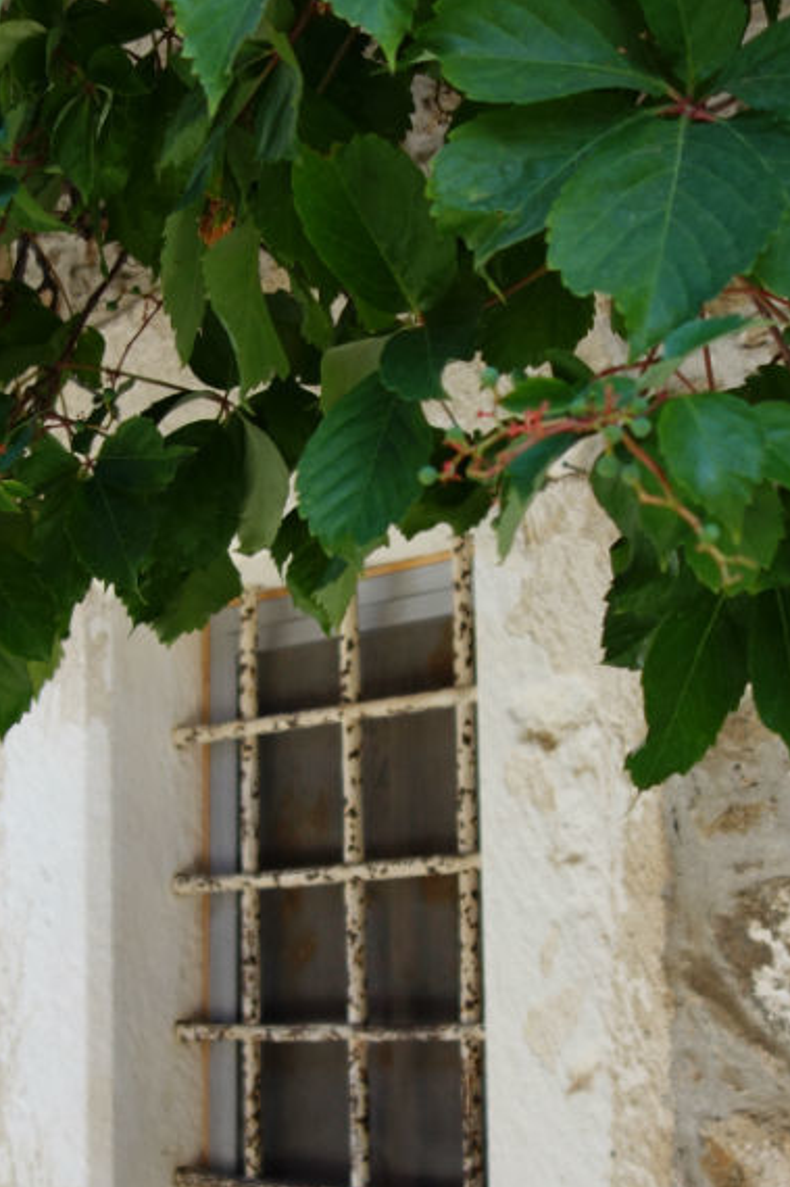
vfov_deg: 31.7
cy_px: 761
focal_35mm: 63
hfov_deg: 21.5
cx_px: 332
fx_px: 2075
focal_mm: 10.4
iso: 125
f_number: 1.8
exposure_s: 1/1000
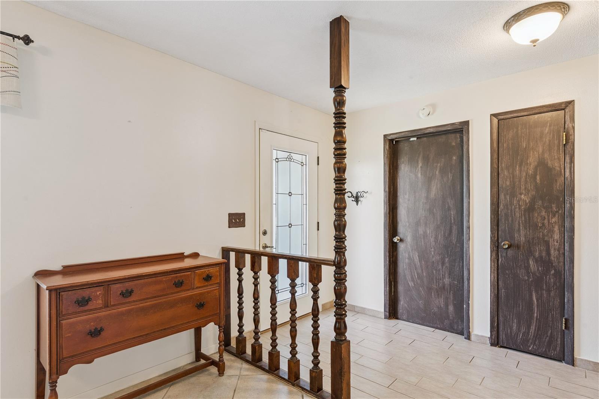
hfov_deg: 86.9
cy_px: 200
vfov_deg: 64.5
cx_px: 300
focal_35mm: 19
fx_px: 316
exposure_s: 1/4
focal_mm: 19
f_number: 10
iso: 400
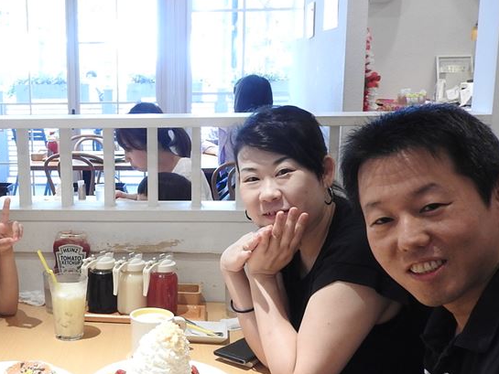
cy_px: 226
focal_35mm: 50
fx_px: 721
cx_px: 119
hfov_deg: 37.2
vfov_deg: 29.0
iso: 200
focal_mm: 4.3
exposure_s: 1/30
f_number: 3.3
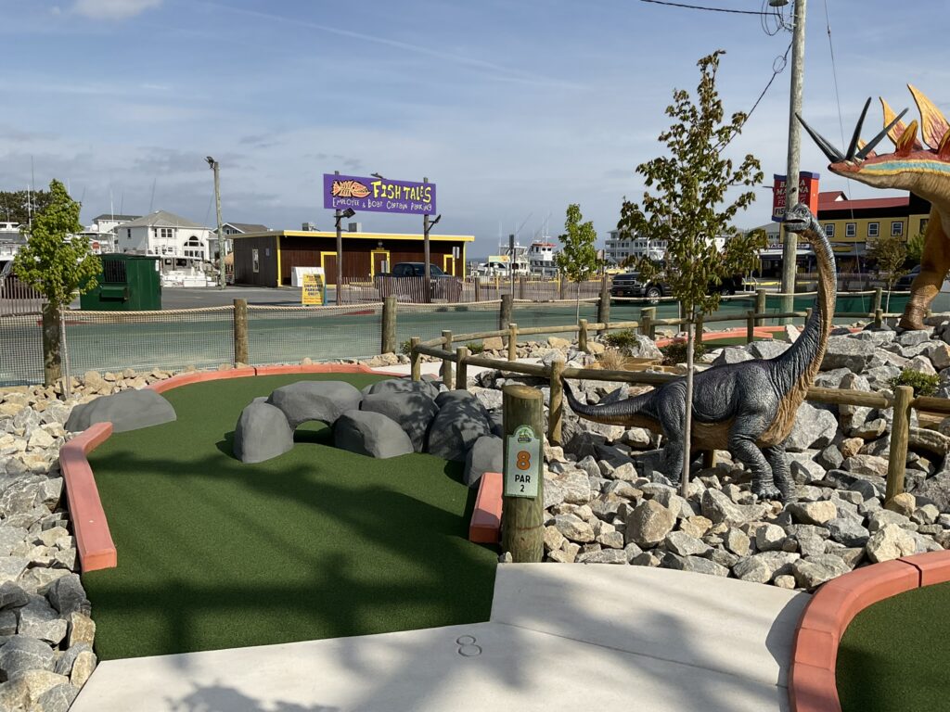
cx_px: 475
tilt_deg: -6.2
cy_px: 356
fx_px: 796
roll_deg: -0.2
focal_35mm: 29
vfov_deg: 48.2
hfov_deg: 61.7
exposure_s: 1/2959
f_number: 1.8
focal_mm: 3
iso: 20
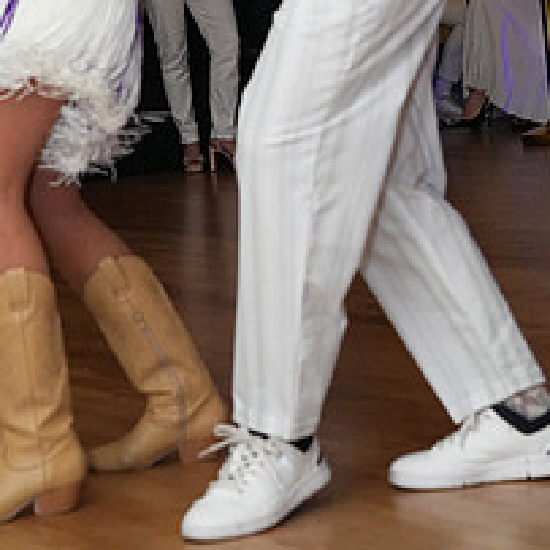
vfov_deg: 13.4
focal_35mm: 126
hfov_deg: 13.8
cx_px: 172
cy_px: -122
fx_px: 2265
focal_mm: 52
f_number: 5
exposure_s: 1/200
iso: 5000
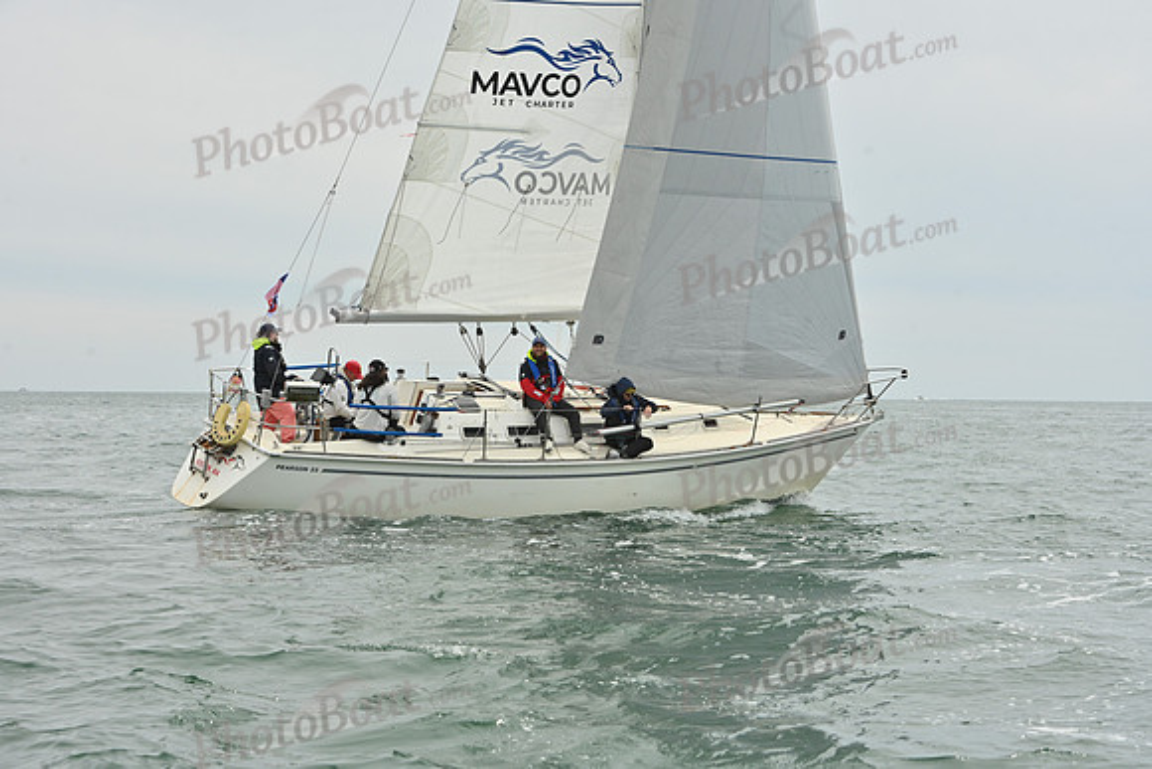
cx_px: 576
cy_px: 384
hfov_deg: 22.6
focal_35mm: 90
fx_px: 2881
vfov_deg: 15.2
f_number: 11
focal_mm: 90
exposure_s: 1/800
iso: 320
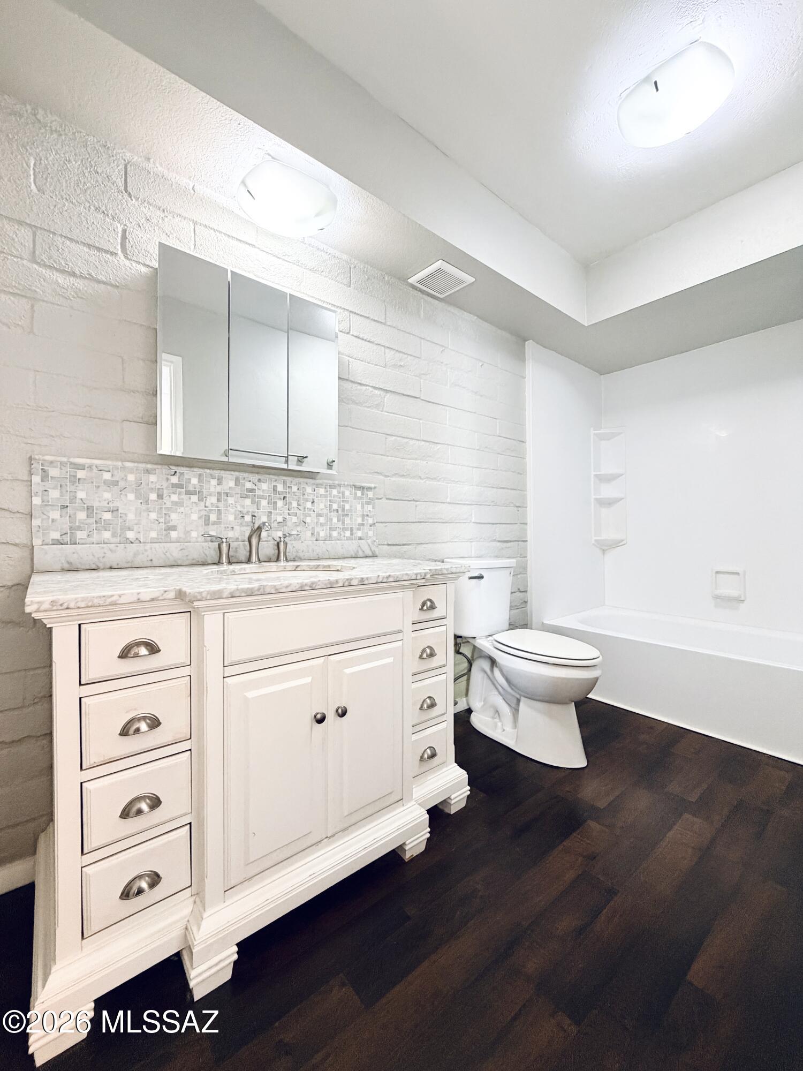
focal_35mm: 14
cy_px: 536
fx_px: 433
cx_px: 402
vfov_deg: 102.1
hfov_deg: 85.7
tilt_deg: -0.6
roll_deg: -0.4
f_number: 2.2
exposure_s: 1/60
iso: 250
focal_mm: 2.22
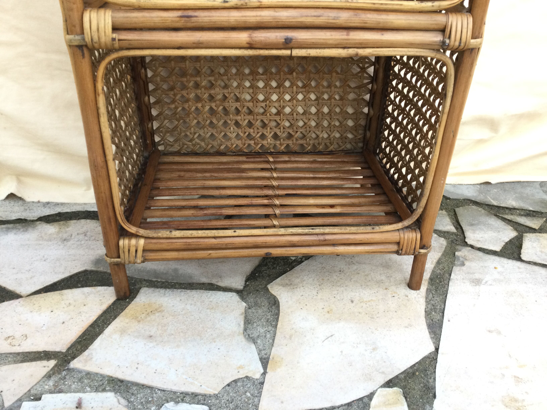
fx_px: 490
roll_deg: -0.1
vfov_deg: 45.4
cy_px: 205
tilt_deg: -30.1
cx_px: 274
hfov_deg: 58.4
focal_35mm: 31
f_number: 2.4
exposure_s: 1/33
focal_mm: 3.3
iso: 80
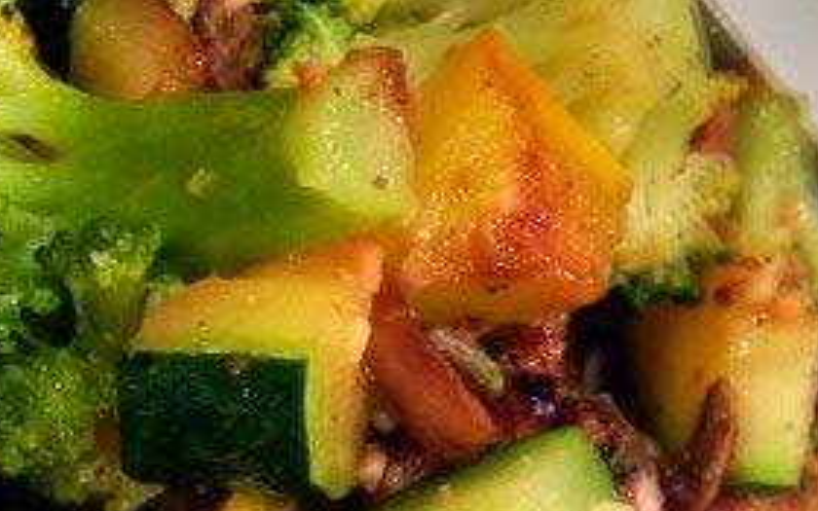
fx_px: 1783
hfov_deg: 25.7
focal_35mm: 80
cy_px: 604
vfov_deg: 15.7
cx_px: 283
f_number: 2.4
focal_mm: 4.12
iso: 50
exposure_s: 1/40
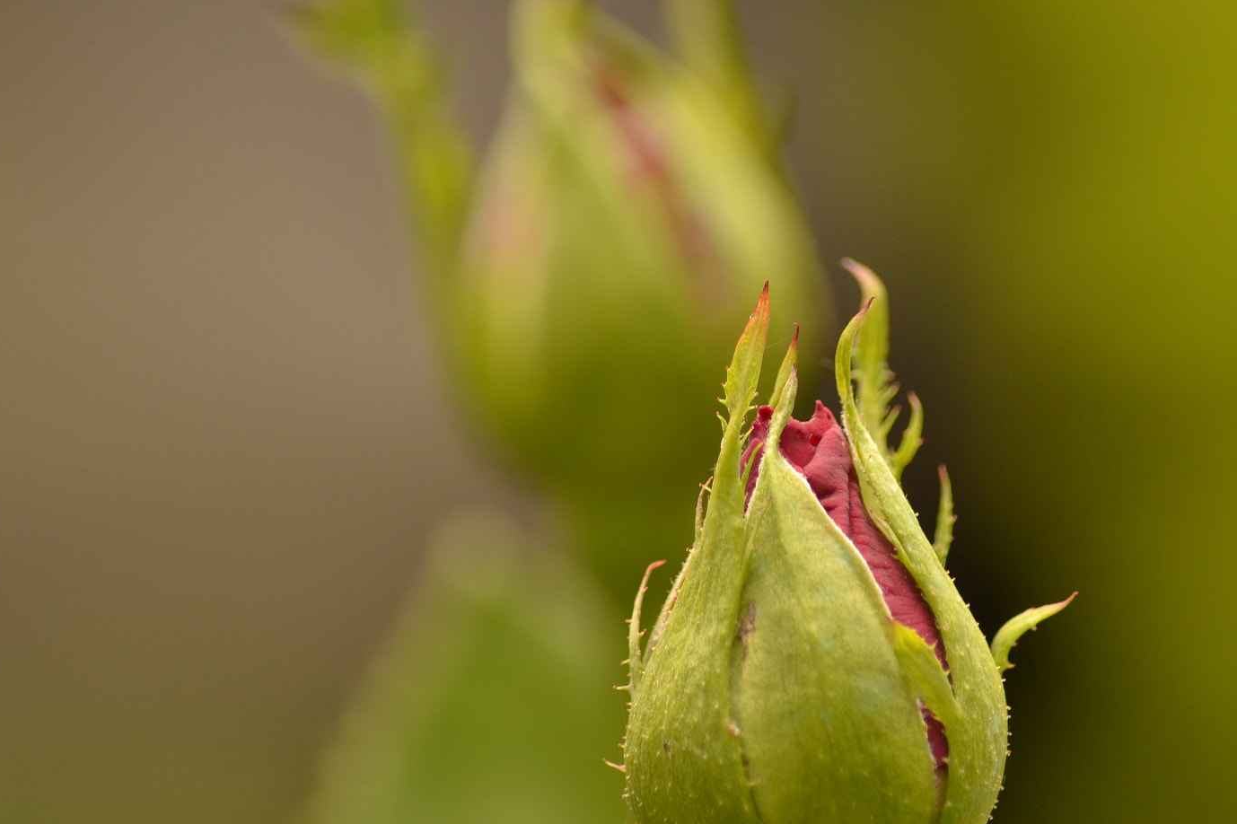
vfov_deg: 2.1
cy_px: 424
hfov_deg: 3.1
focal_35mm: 669
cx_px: 792
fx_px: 22981
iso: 200
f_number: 5.6
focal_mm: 300
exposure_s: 1/320
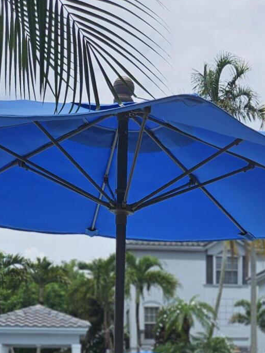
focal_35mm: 67
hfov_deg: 21.8
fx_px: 684
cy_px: 416
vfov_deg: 26.1
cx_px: 191
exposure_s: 1/3143
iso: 25
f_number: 1.8
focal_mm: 5.4
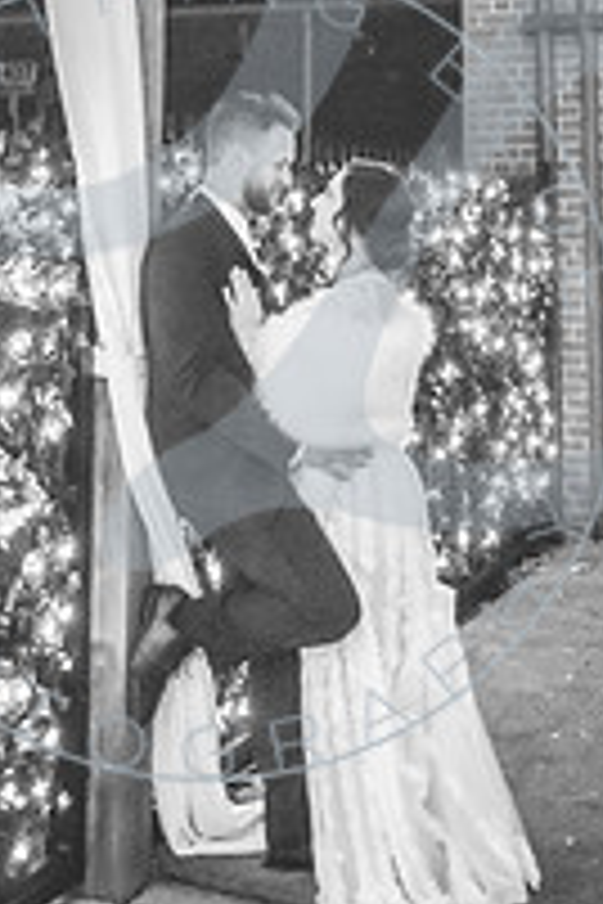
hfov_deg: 20.8
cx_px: 410
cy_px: 22
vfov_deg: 29.2
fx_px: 1633
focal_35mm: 65
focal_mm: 29
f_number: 2.8
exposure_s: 1/125
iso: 5000
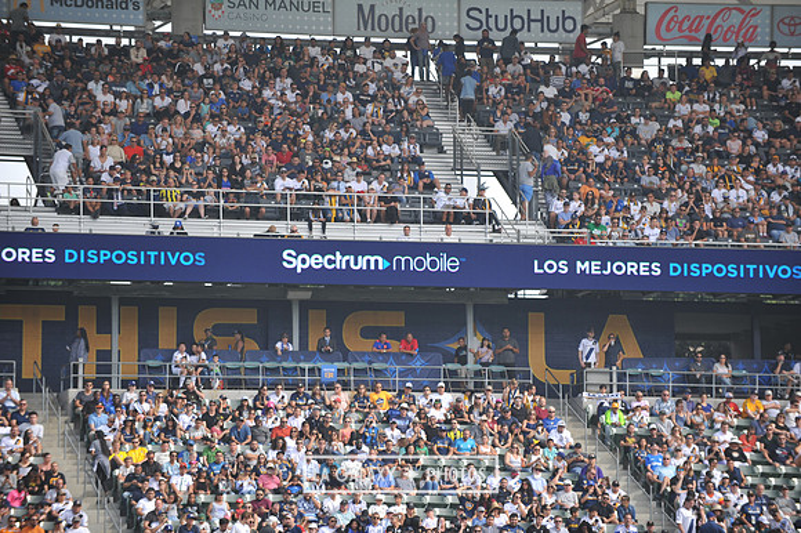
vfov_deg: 6.9
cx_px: 400
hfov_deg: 10.3
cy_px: 266
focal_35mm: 200
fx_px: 4447
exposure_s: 1/1000
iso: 200
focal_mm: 200
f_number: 3.5
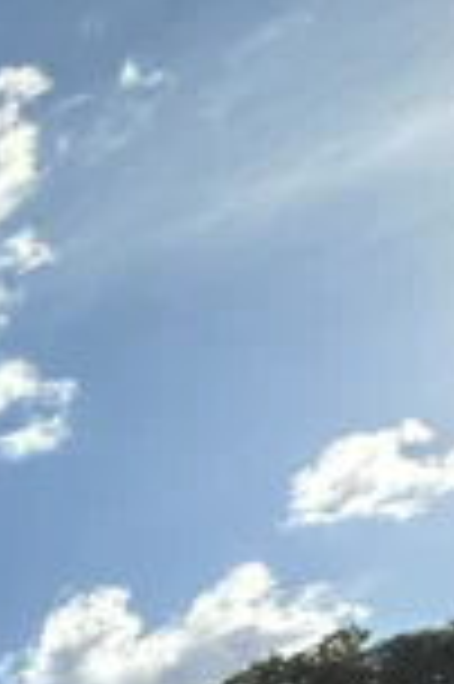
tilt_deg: +3.5
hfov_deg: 11.7
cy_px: 986
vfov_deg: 25.8
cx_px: -892
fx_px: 1156
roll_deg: -0.3
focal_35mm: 61
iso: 40
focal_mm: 2.22
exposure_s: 1/2132
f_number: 2.2
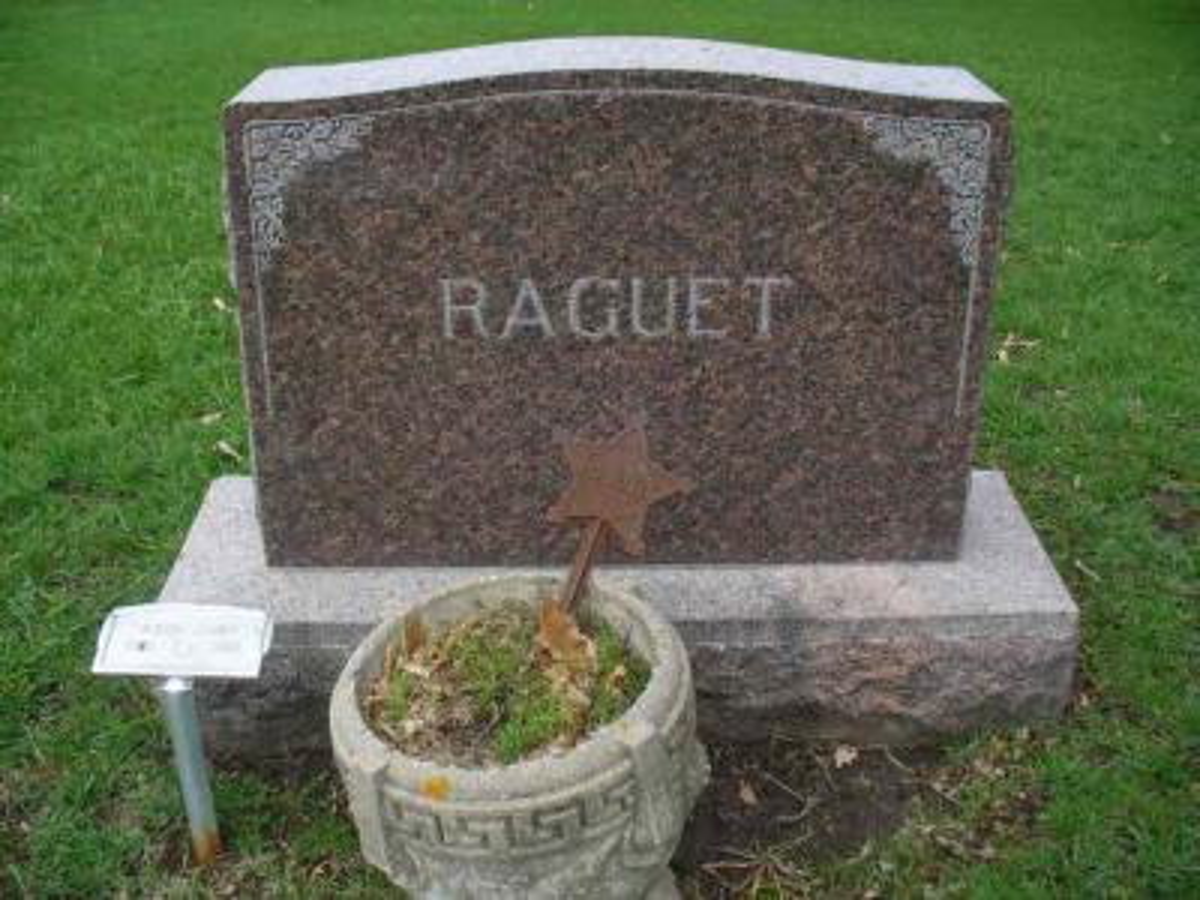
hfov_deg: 50.1
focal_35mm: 37
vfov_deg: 38.7
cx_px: 600
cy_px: 450
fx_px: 1283
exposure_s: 1/320
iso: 80
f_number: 2.8
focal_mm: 6.1
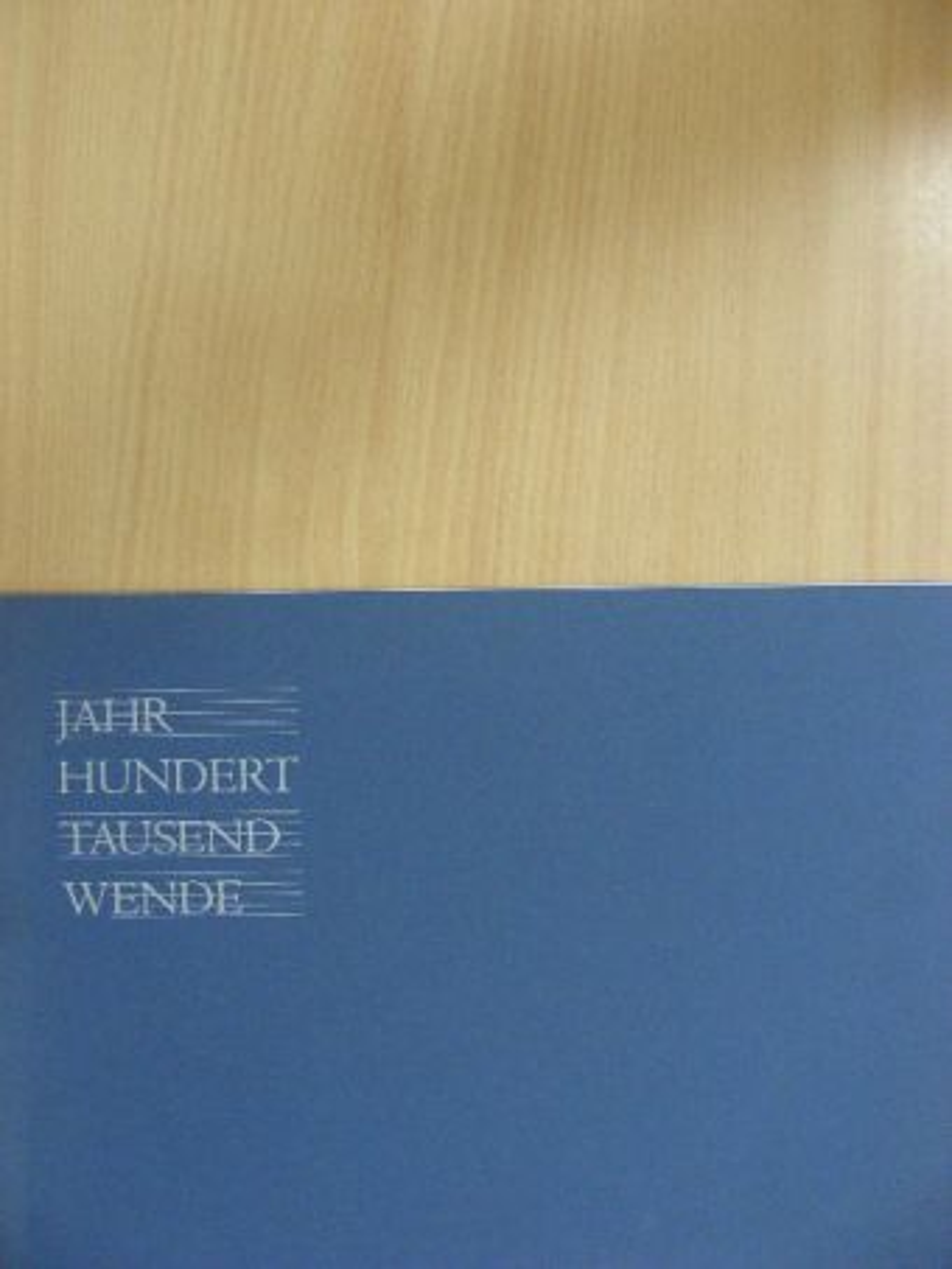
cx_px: 476
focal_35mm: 38
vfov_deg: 49.0
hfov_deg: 37.7
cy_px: 634
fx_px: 1393
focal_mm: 6.3
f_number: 3.5
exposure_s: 1/11.3
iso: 200
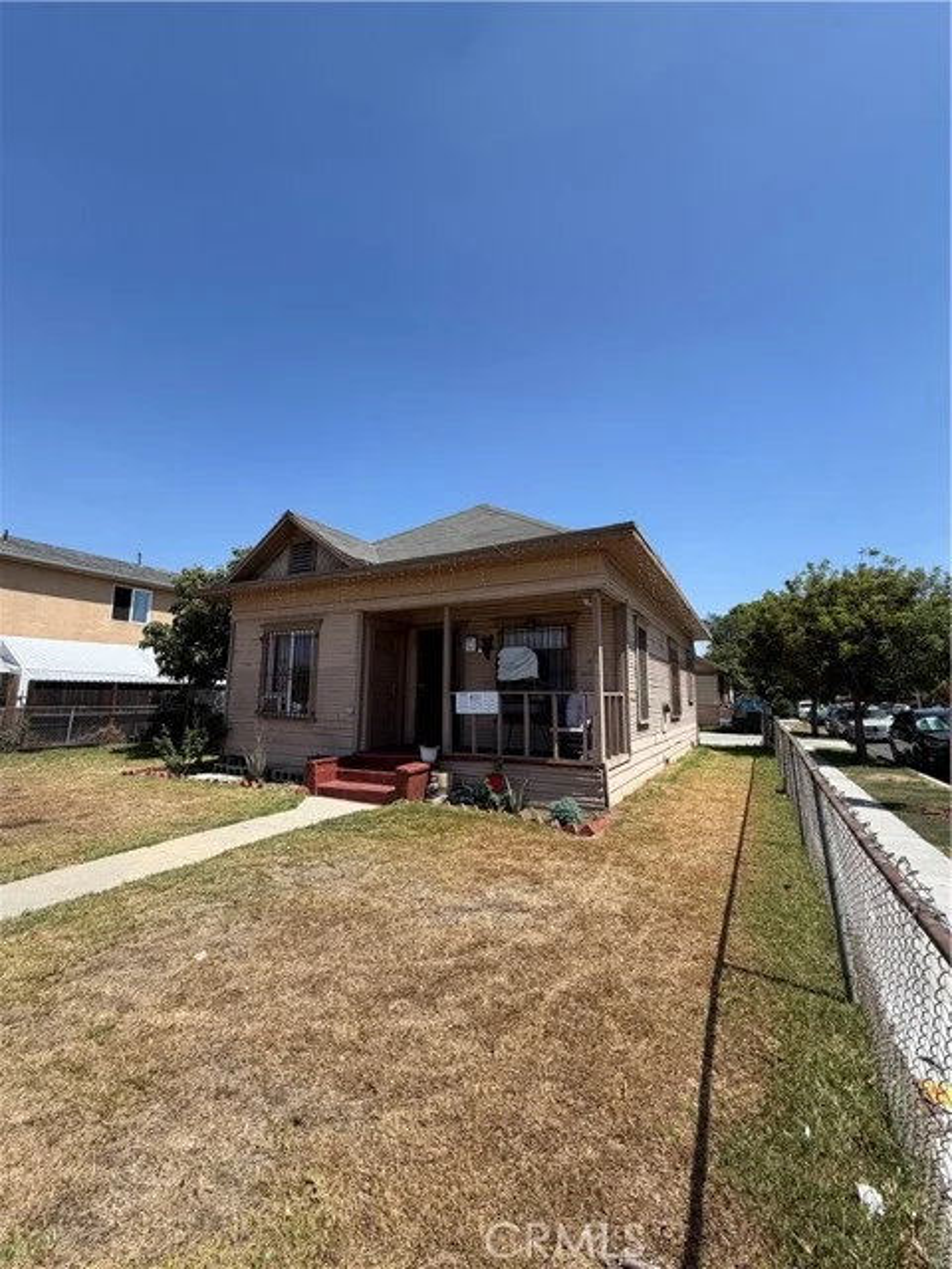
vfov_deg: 102.1
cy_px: 634
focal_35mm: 14
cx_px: 476
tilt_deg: +8.3
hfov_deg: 85.7
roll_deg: -0.4
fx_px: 513
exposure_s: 1/770
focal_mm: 2.22
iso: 25
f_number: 2.2
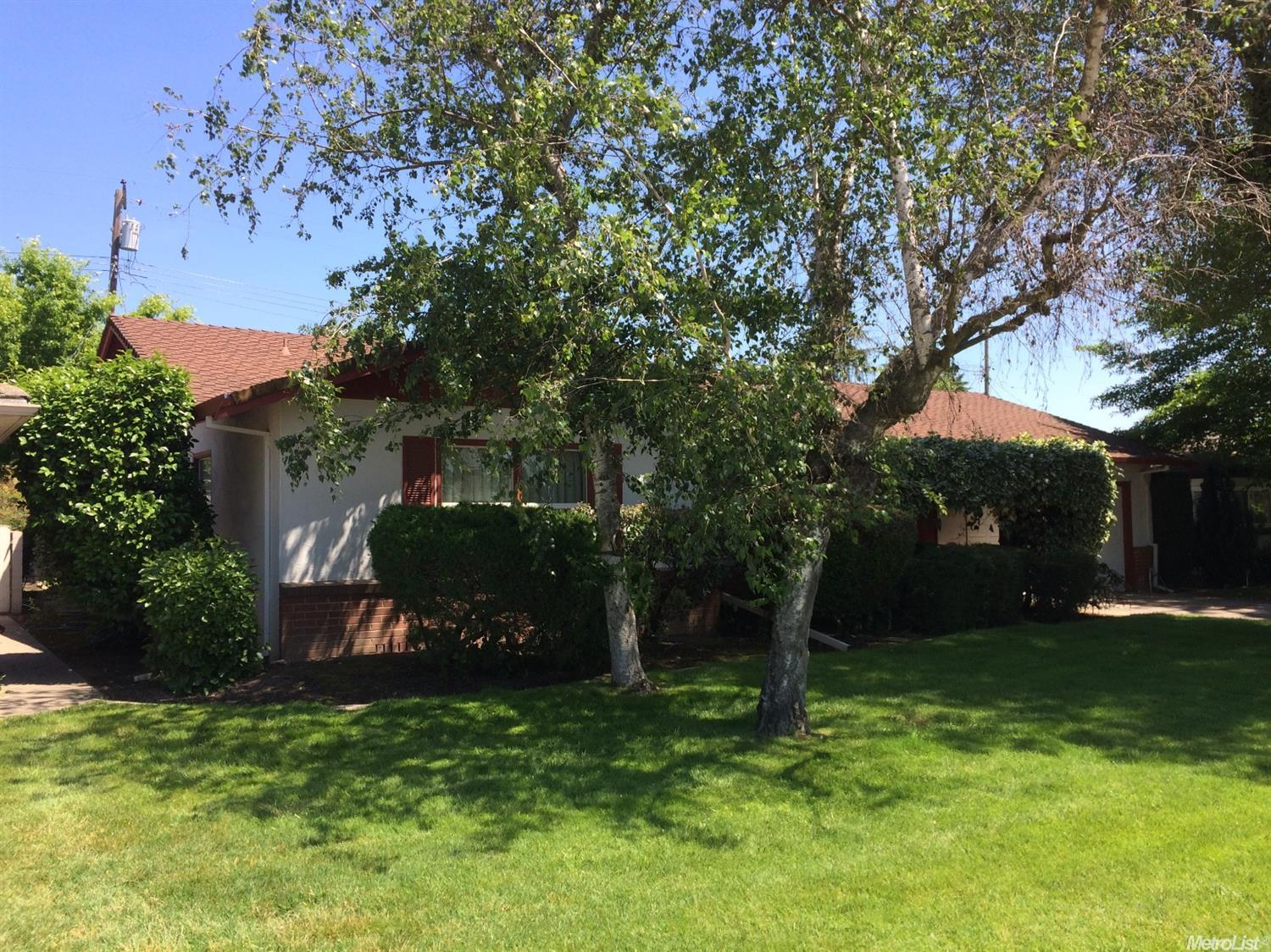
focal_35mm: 29
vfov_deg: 48.2
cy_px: 476
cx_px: 636
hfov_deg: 61.7
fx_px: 1064
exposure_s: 1/855
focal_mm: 4.15
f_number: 2.2
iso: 32
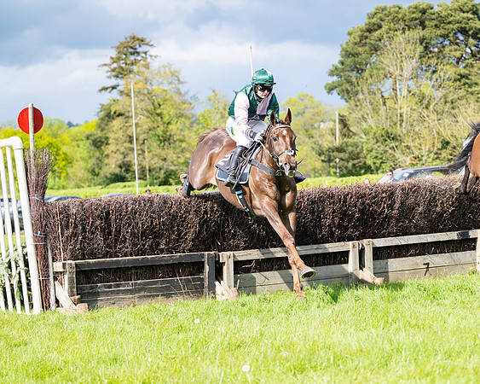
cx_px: 240
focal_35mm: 110
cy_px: 192
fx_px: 1567
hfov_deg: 17.4
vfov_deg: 14.0
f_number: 4
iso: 200
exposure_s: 1/1000
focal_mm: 98
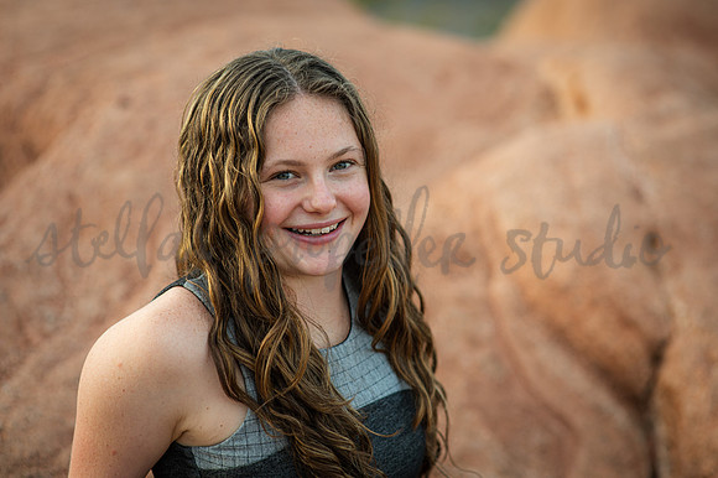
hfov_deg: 23.6
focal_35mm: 86
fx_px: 1716
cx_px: 359
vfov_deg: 15.8
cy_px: 239
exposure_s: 1/500
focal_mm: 85
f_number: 2.5
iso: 250
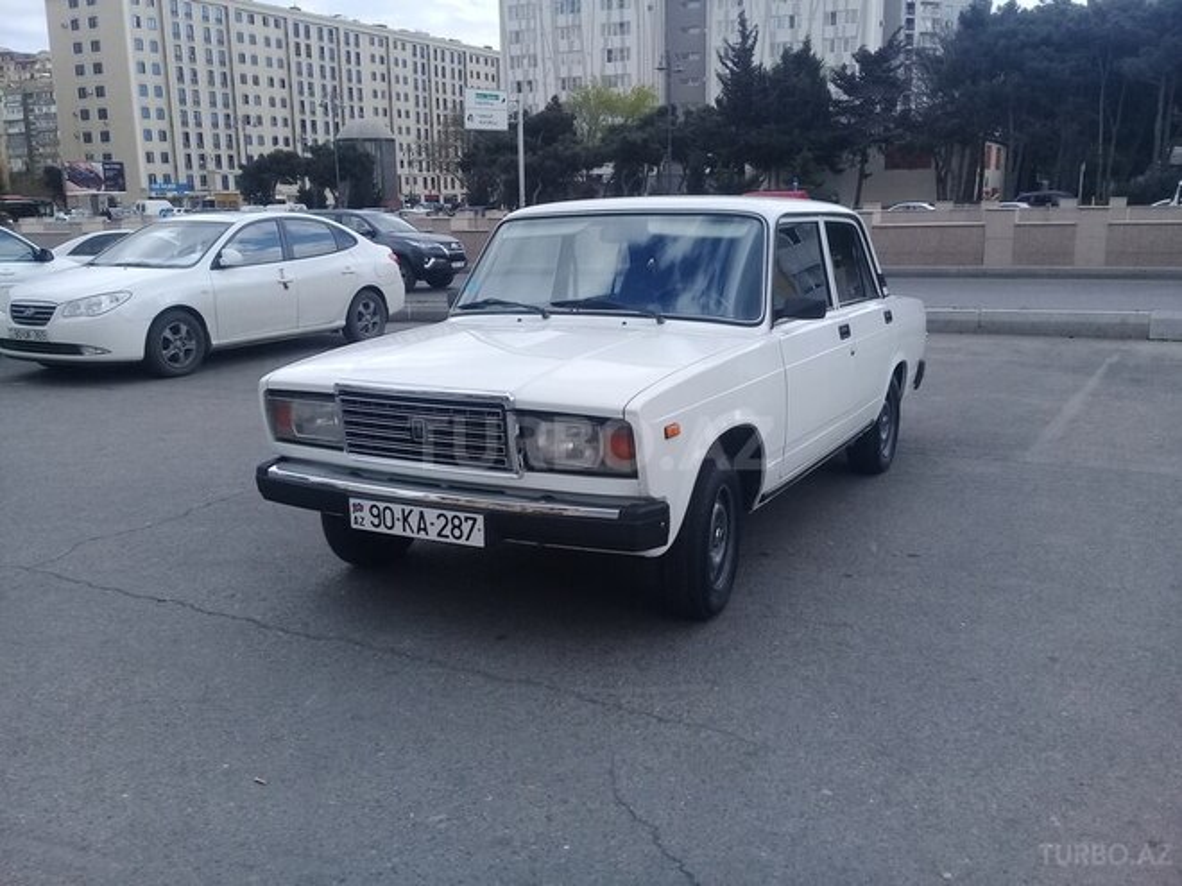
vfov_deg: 45.4
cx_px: 591
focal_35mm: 31
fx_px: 1059
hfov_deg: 58.4
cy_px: 443
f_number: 2.2
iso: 50
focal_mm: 3.3
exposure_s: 1/561
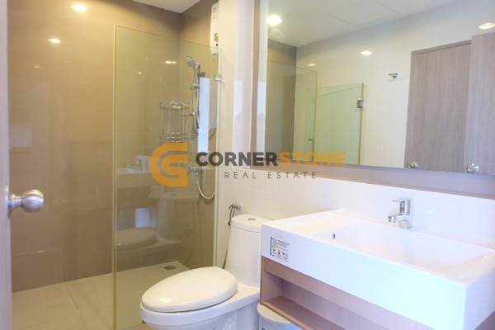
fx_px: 330
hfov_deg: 73.7
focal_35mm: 24
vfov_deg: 53.1
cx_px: 248
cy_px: 165
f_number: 4
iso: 2000
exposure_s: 1/30
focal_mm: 16
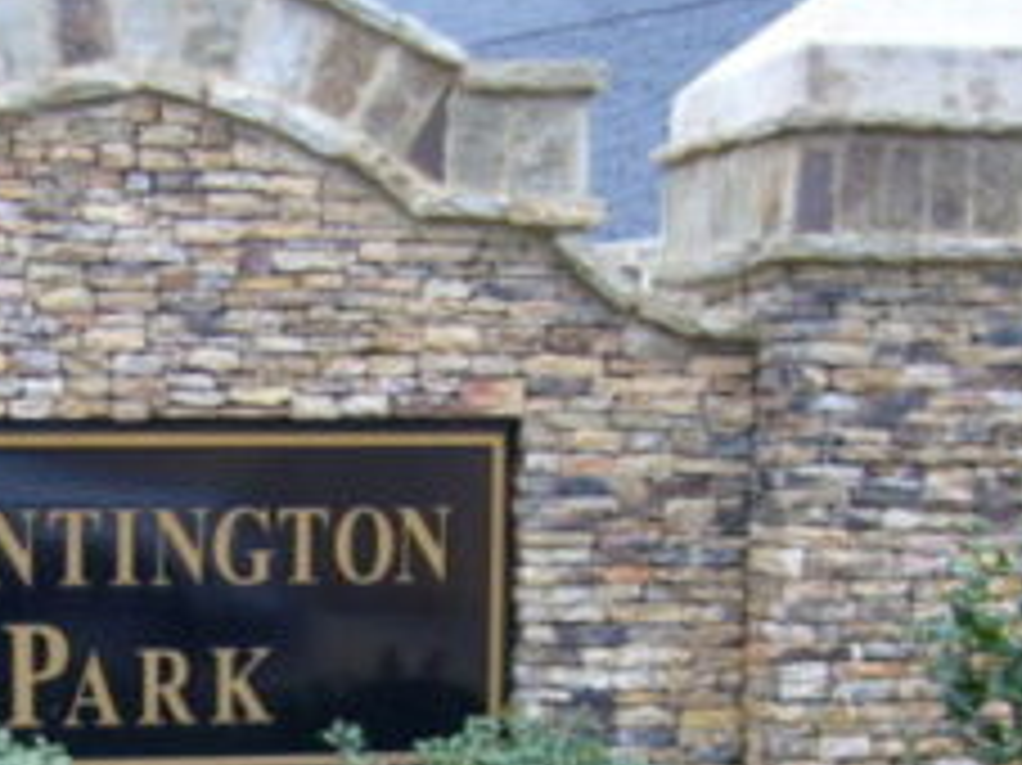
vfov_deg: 19.5
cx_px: 144
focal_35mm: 74
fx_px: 2184
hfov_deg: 25.7
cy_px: 675
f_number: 2.8
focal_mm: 5.8
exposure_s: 1/50
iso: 80
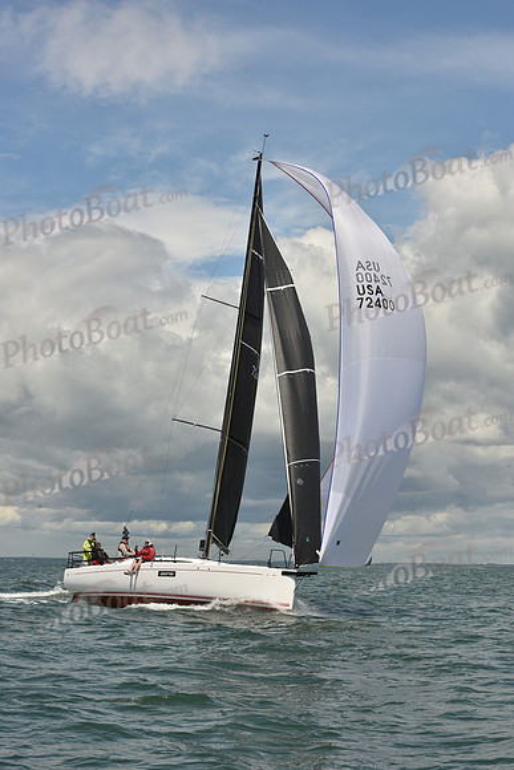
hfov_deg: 19.5
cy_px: 385
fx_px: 1498
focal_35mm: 70
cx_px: 257
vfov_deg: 28.8
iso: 320
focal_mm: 70
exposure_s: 1/800
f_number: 13
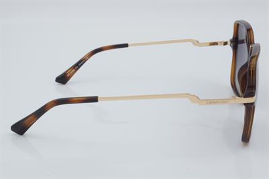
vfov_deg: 18.2
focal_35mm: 75
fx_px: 560
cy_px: 90
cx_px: 134
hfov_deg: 27.0
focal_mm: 50
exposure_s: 1/4
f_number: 32
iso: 100
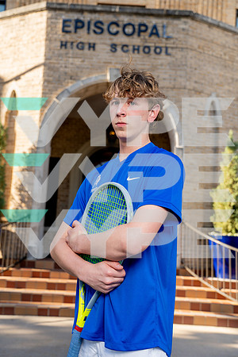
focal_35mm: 43
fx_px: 426
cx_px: 119
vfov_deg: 45.4
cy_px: 178
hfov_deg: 31.2
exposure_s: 1/250
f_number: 4
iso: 100
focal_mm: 43
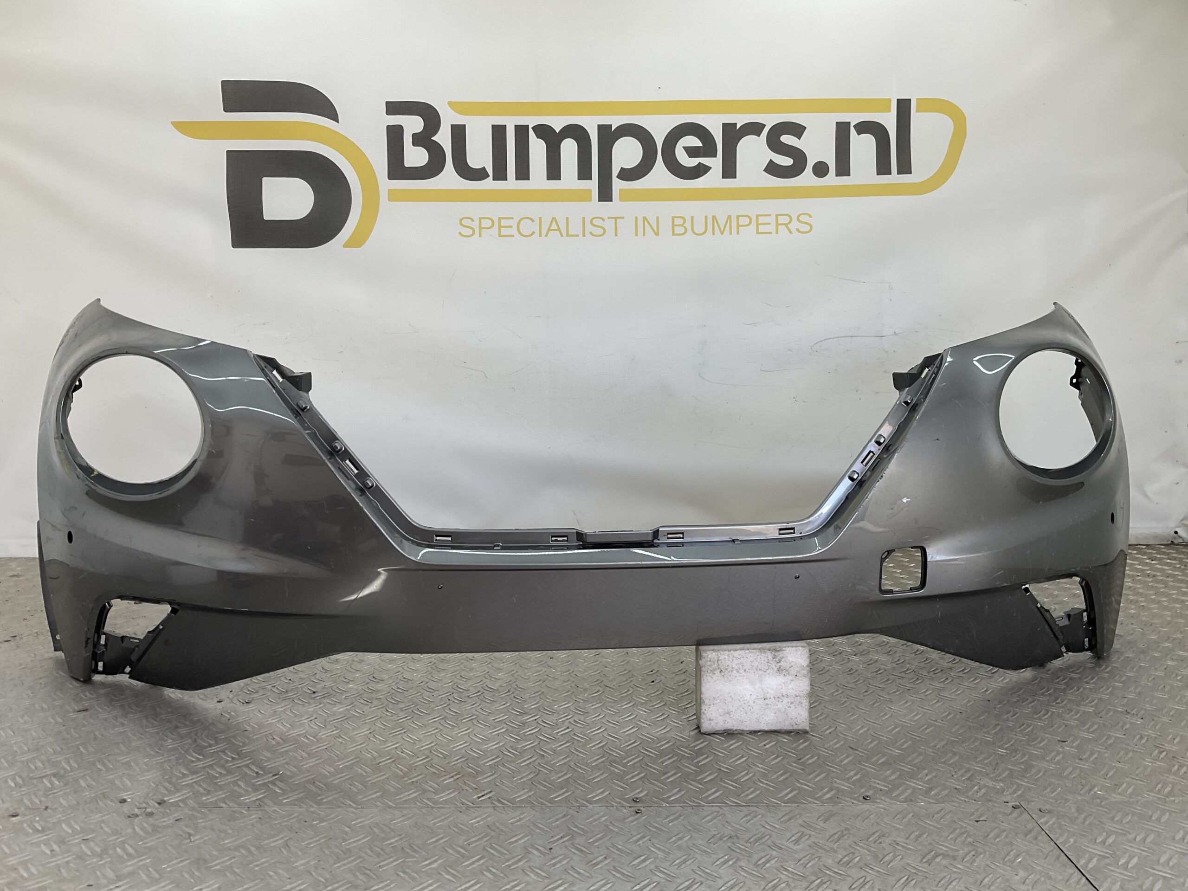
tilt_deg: -8.6
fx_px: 995
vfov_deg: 48.2
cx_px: 594
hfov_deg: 61.7
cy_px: 446
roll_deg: -1.8
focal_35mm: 29
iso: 16
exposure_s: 1/182
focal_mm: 3
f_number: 1.8
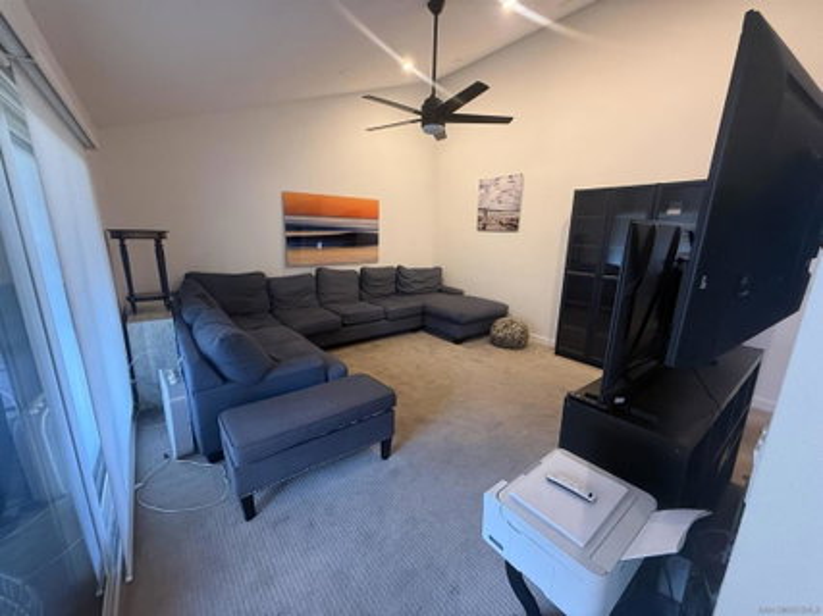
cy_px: 308
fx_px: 333
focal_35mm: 14
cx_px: 412
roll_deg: -0.9
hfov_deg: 102.1
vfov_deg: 85.6
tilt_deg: -12.8
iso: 640
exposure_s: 1/60
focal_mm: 2.22
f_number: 2.2
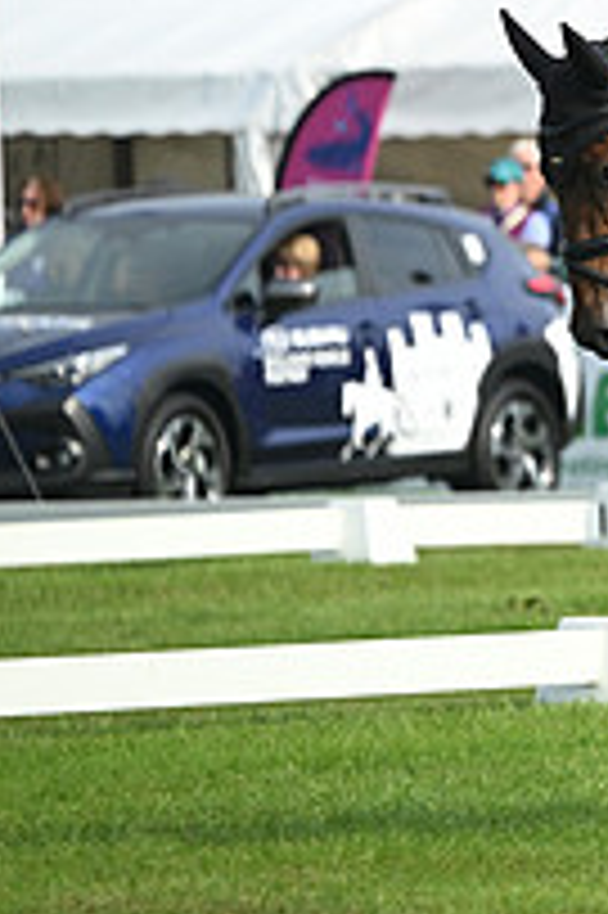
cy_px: 169
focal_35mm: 802
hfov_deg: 1.7
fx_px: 20350
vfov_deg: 2.6
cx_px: 1221
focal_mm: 280
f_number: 5.3
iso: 400
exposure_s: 1/1250
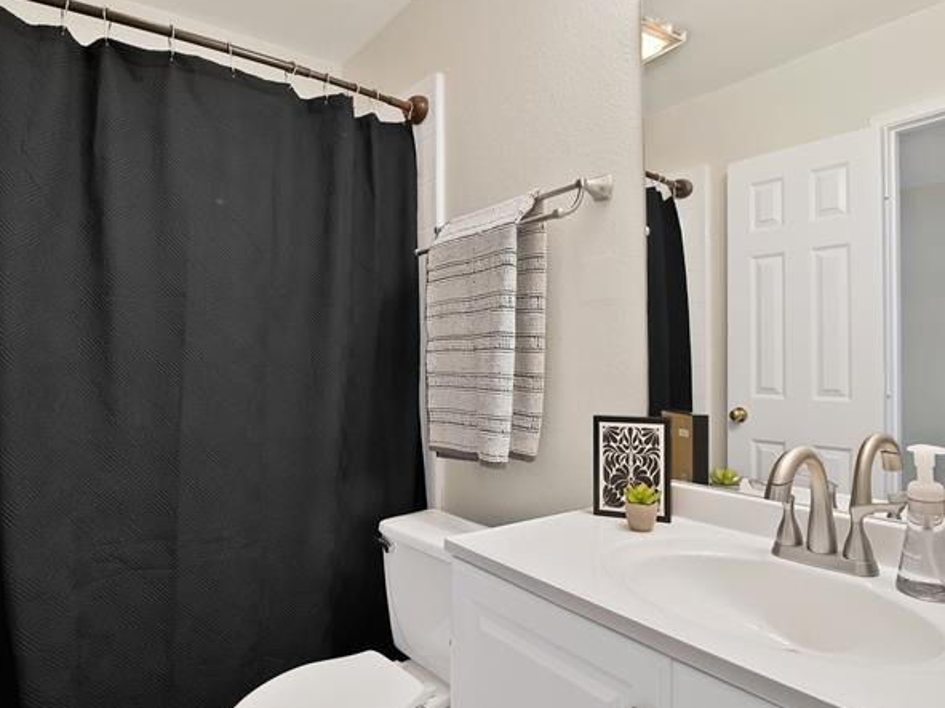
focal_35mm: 20
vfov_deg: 66.0
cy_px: 358
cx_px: 488
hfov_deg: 81.7
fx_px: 546
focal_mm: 12
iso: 640
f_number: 9
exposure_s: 1/2.5
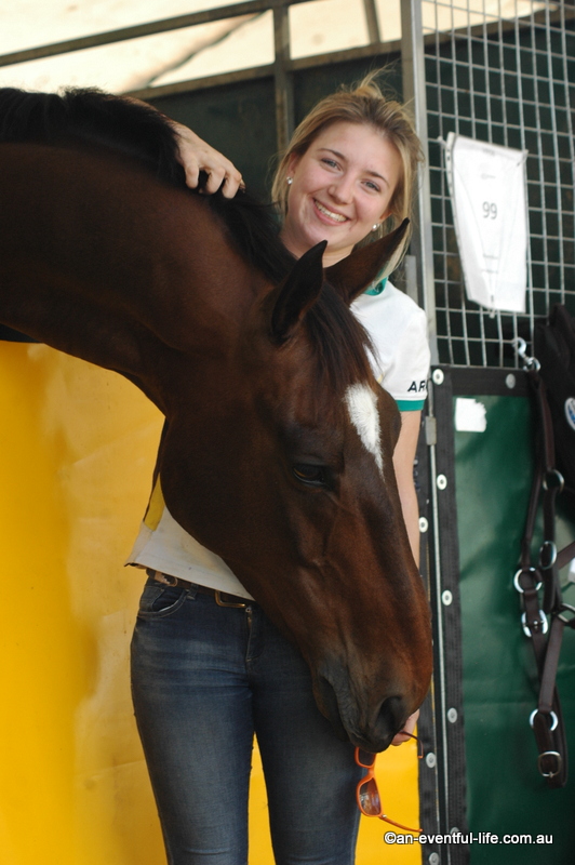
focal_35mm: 105
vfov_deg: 19.5
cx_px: 288
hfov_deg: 13.0
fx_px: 2520
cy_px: 432
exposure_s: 1/125
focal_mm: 70
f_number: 7.1
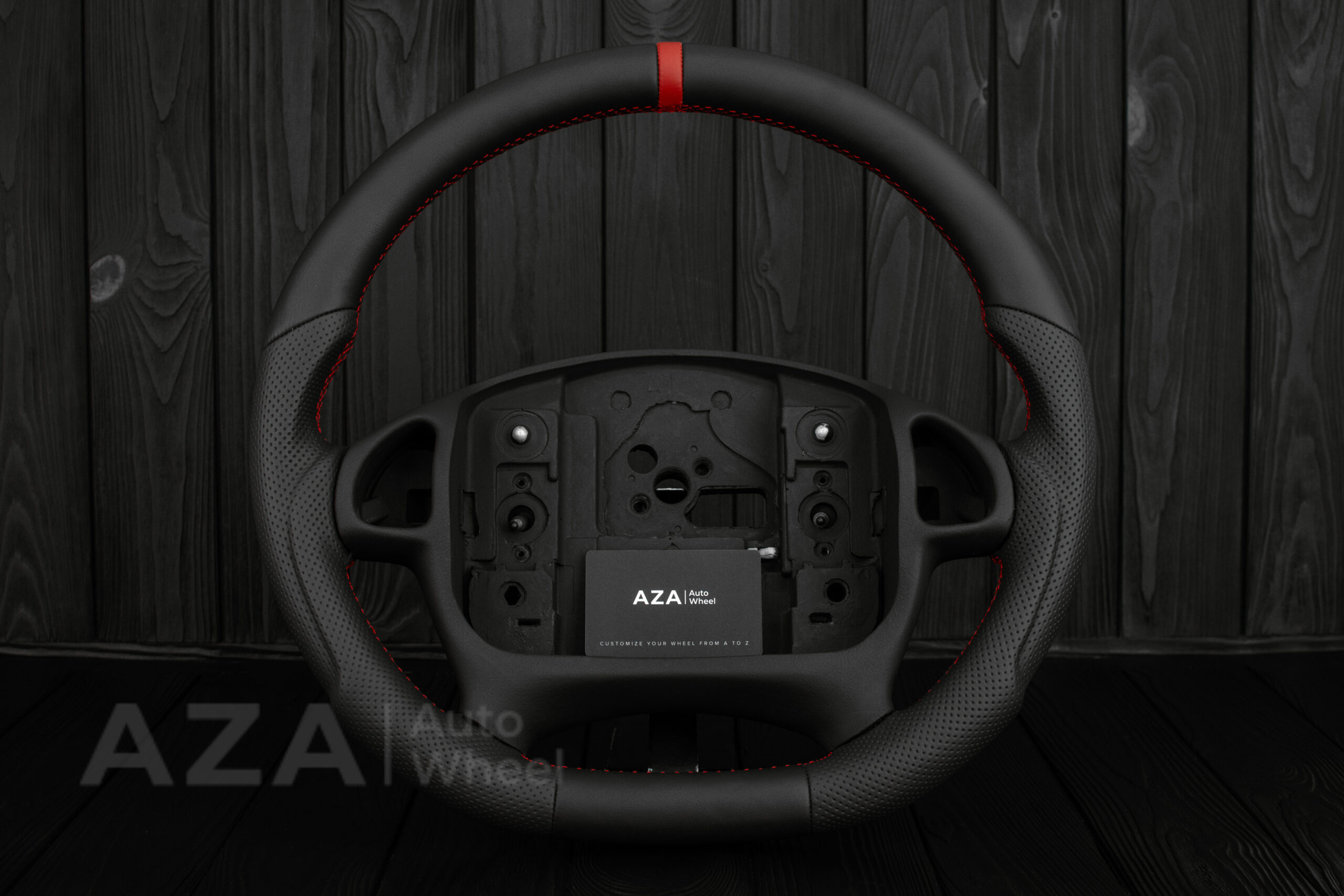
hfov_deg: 37.8
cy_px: 448
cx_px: 672
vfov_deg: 25.8
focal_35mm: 52
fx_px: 1960
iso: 500
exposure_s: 1/125
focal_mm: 35
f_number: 6.3
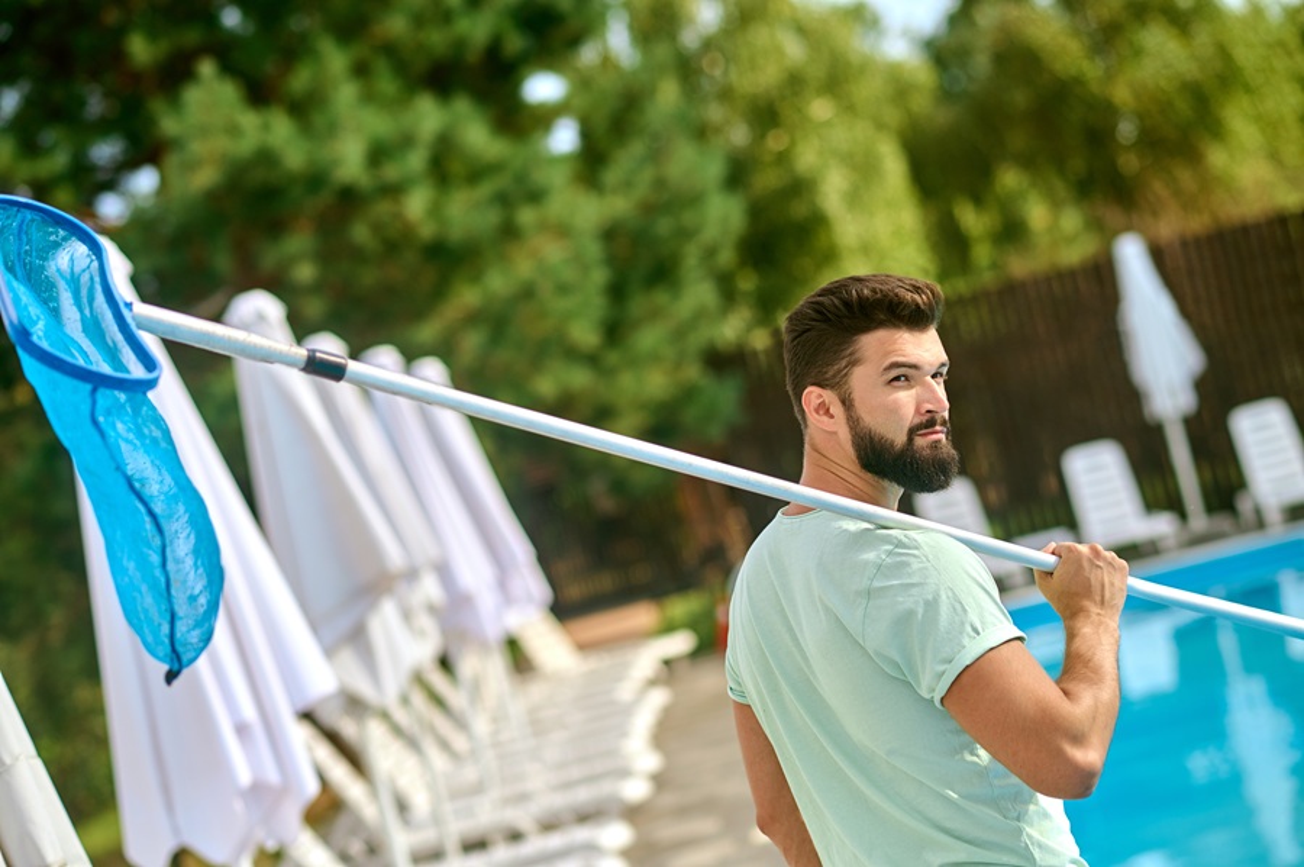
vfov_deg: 16.0
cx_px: 652
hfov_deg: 23.9
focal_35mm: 85
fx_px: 3075
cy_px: 434
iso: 200
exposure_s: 1/2000
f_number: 2.8
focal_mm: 85
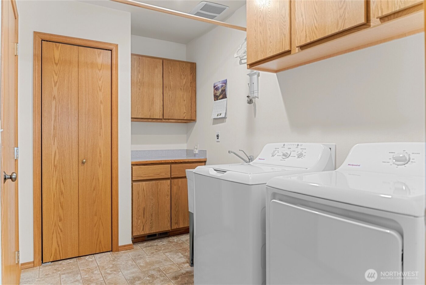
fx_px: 284
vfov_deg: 53.2
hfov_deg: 73.7
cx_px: 213
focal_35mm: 24
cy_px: 142
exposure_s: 1/6
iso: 200
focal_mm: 24
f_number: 2.8
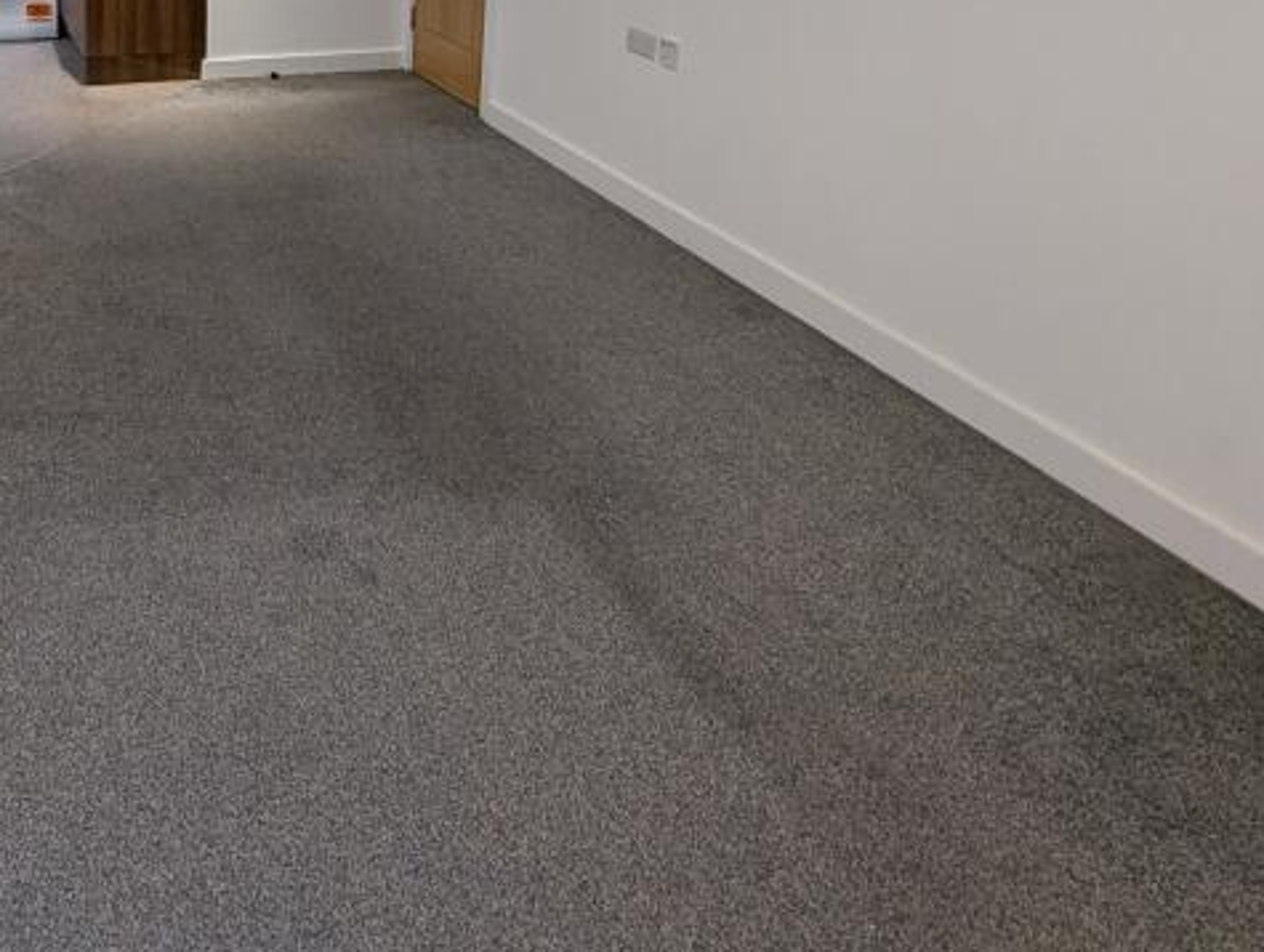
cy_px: -49
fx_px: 1024
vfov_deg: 41.6
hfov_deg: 57.3
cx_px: 208
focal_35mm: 28
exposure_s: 1/50
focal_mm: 1.95
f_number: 2.2
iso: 224
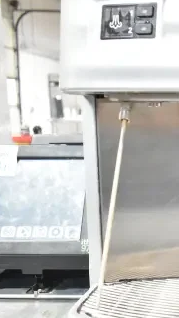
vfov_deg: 38.3
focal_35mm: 54
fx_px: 456
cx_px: 268
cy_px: 190
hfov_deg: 19.4
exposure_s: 1/60
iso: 1600
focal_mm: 18
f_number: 4
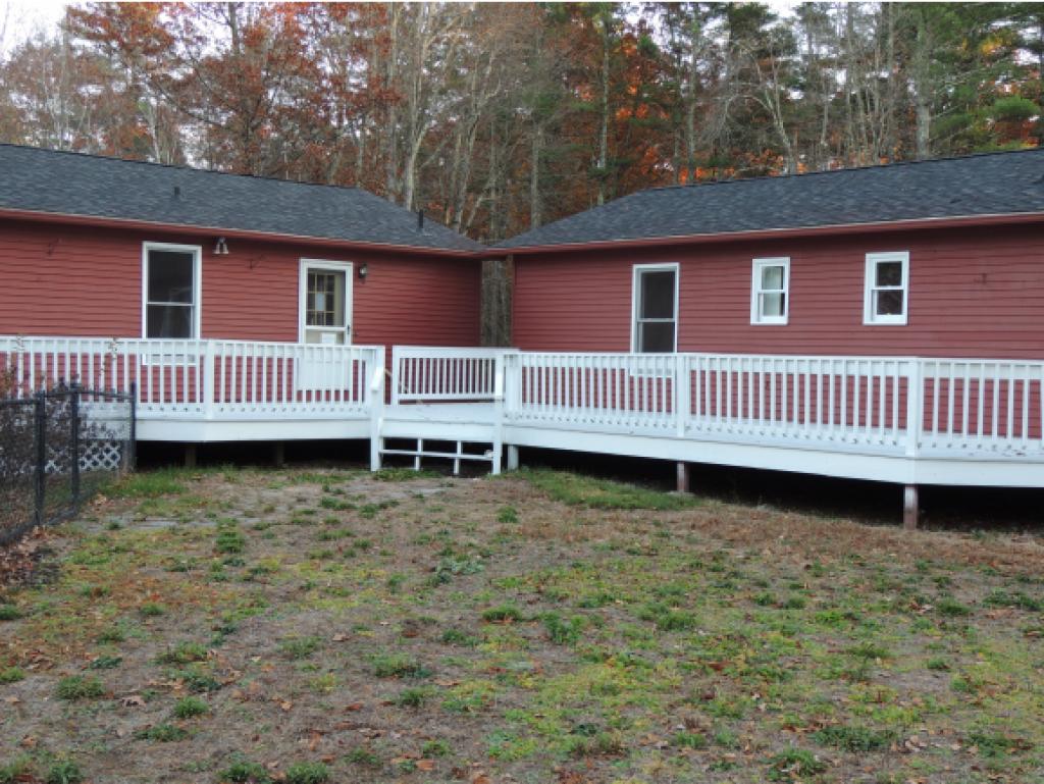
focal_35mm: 40
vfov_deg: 36.0
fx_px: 1207
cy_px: 392
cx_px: 522
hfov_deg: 46.8
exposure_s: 1/50
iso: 140
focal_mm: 7.1
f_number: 3.3
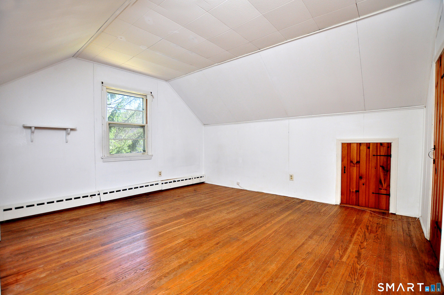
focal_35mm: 15
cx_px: 222
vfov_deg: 77.2
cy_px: 148
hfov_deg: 100.5
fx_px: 185
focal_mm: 10
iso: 640
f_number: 4
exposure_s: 1/100
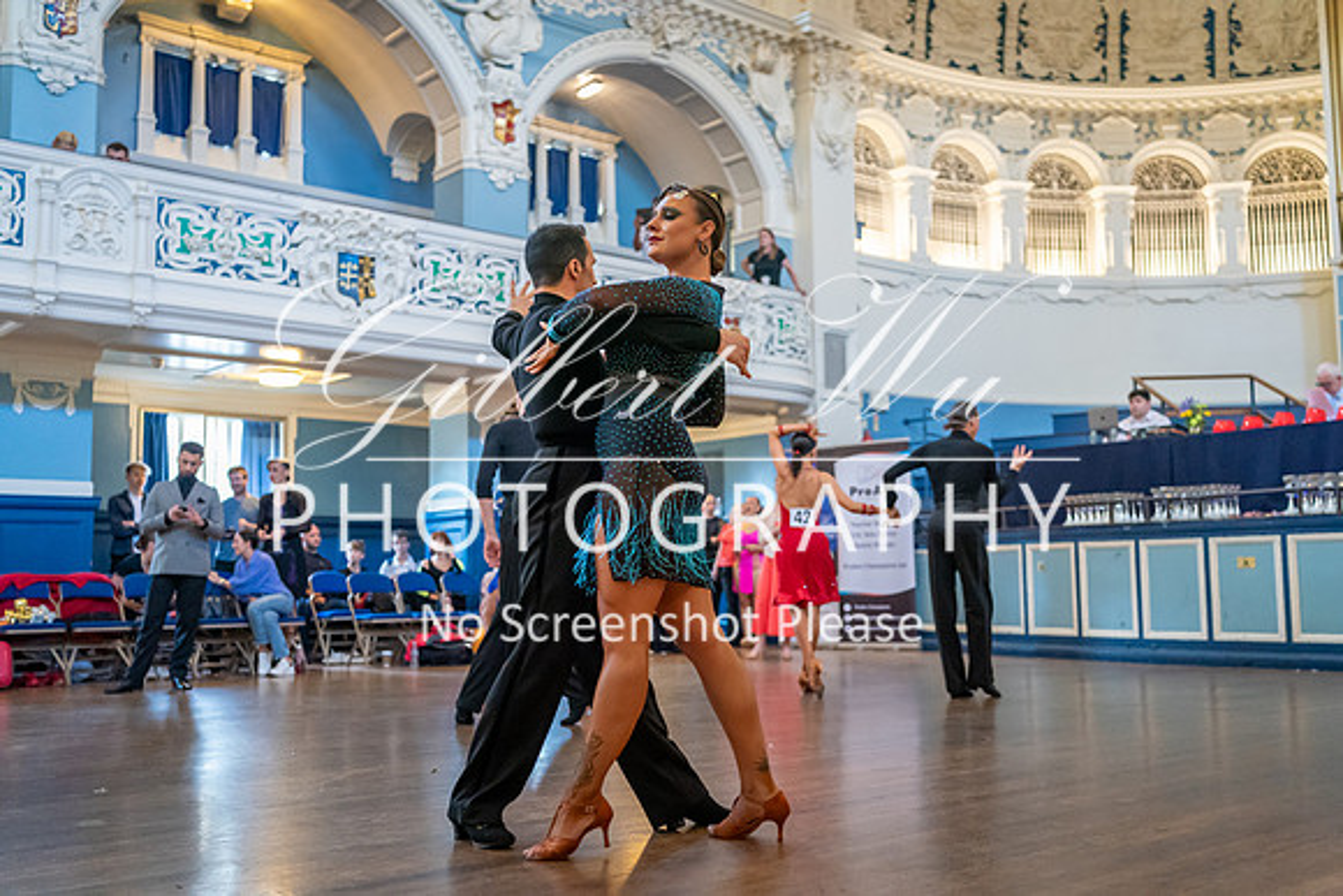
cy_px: 448
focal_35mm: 35
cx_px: 672
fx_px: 1306
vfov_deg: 37.9
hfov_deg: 54.4
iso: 6400
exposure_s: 1/500
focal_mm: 35
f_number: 2
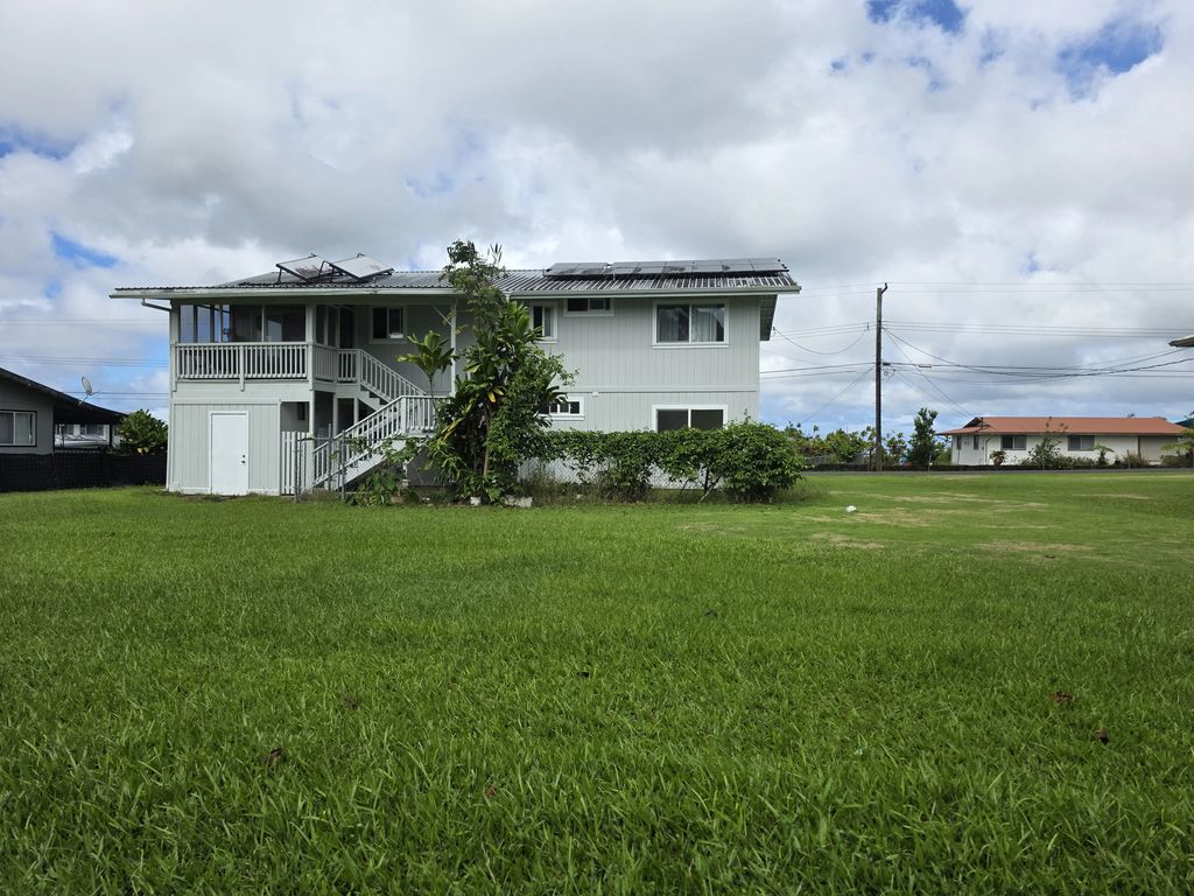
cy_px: 448
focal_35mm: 23
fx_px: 793
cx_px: 597
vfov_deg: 58.9
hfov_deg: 73.9
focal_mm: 6.3
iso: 80
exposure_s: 1/5958
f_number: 1.7
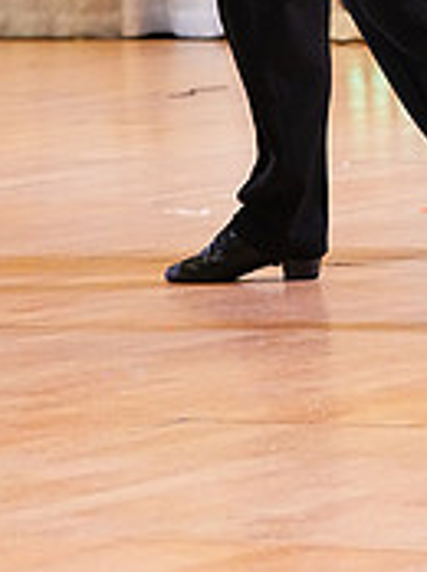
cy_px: -358
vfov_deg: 5.5
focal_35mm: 356
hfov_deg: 4.1
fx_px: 5870
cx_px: 626
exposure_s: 1/320
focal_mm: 111
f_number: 5
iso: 5000
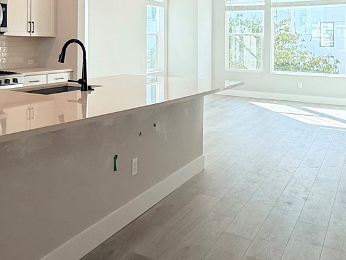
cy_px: 39
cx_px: 78
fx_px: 400
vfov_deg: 34.4
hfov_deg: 44.9
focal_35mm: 40
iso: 50
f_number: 2.2
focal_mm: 2.22
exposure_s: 1/179
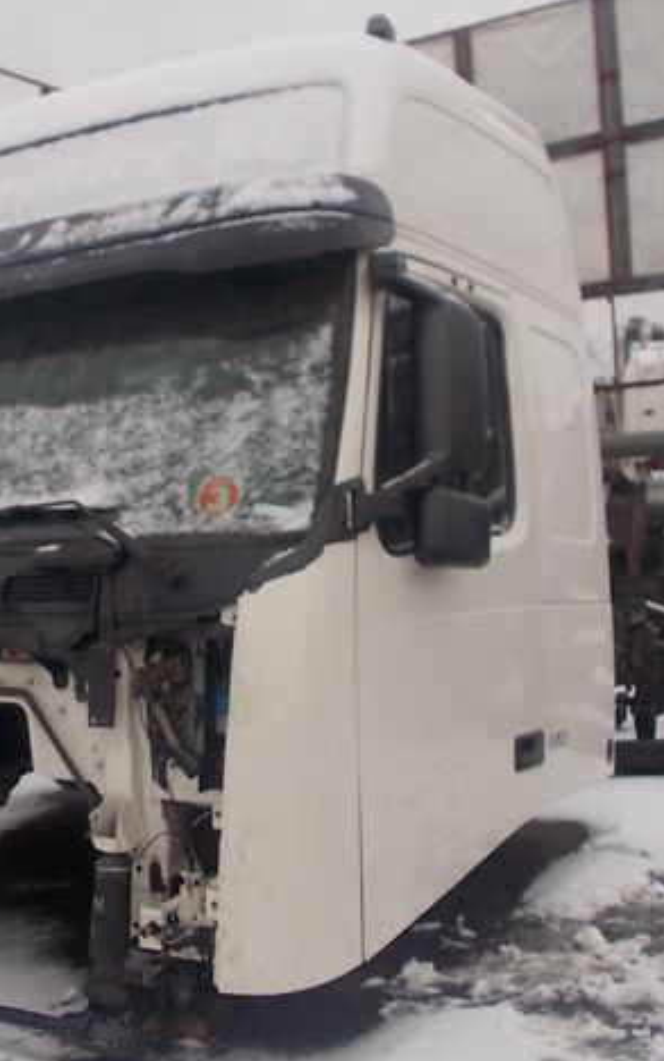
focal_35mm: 42
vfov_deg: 47.2
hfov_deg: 30.3
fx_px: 1215
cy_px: 540
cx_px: 215
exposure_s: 1/125
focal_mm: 4.1
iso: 80
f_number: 3.3
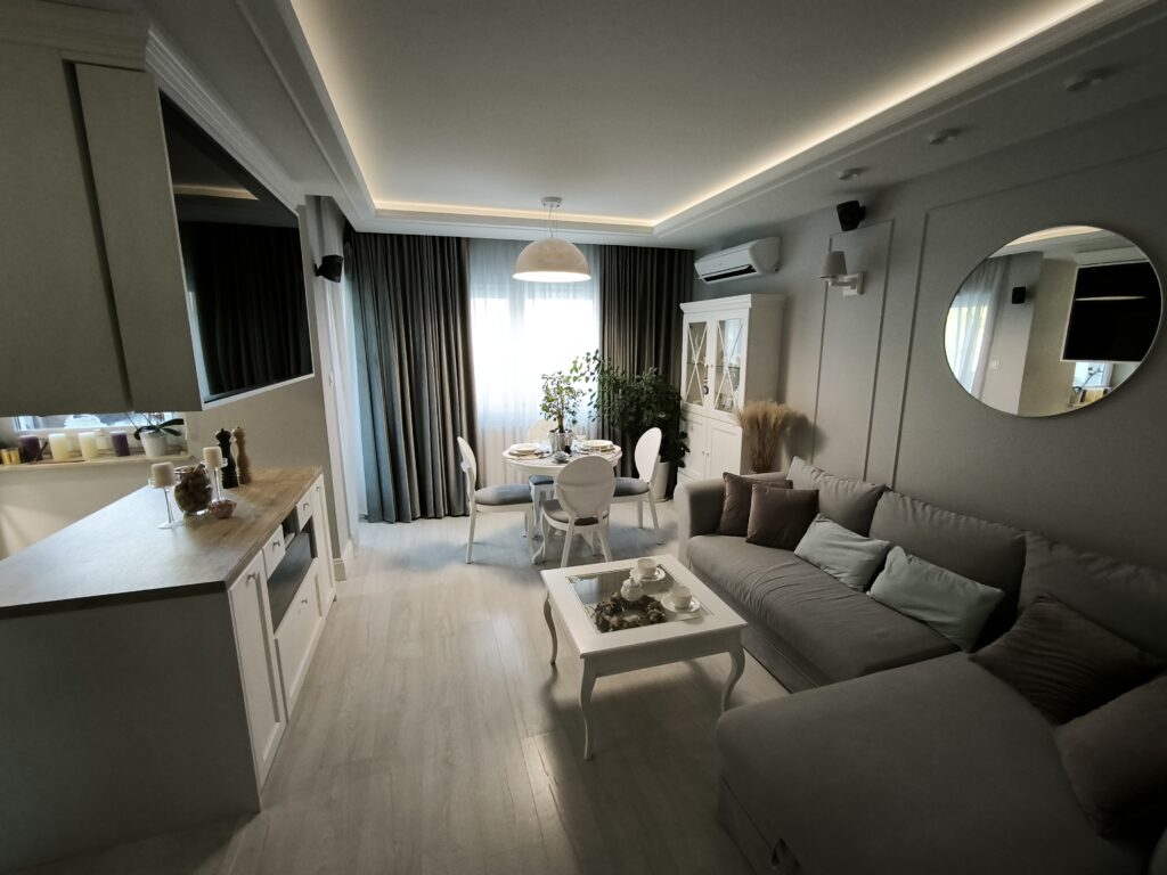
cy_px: 438
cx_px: 584
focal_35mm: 15
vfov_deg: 81.7
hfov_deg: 98.2
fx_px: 506
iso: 500
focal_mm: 1.91
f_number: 2.2
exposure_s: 1/33
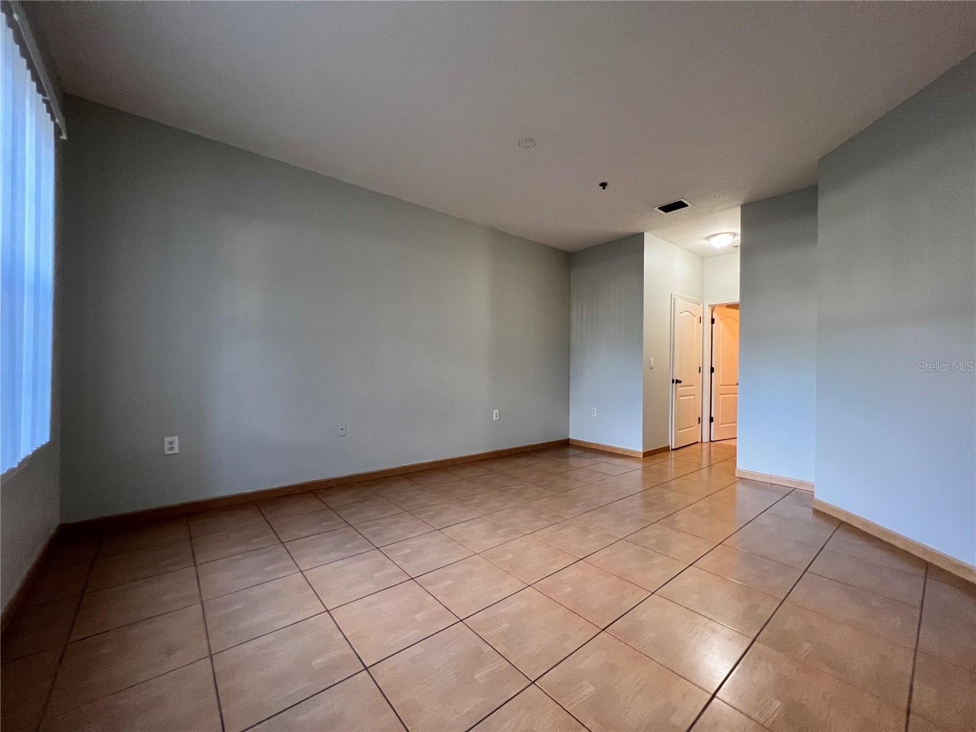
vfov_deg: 89.9
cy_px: 366
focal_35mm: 13
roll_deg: -0.6
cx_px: 488
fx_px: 367
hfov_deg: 106.2
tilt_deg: +0.6
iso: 250
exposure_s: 1/60
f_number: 1.8
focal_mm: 1.57
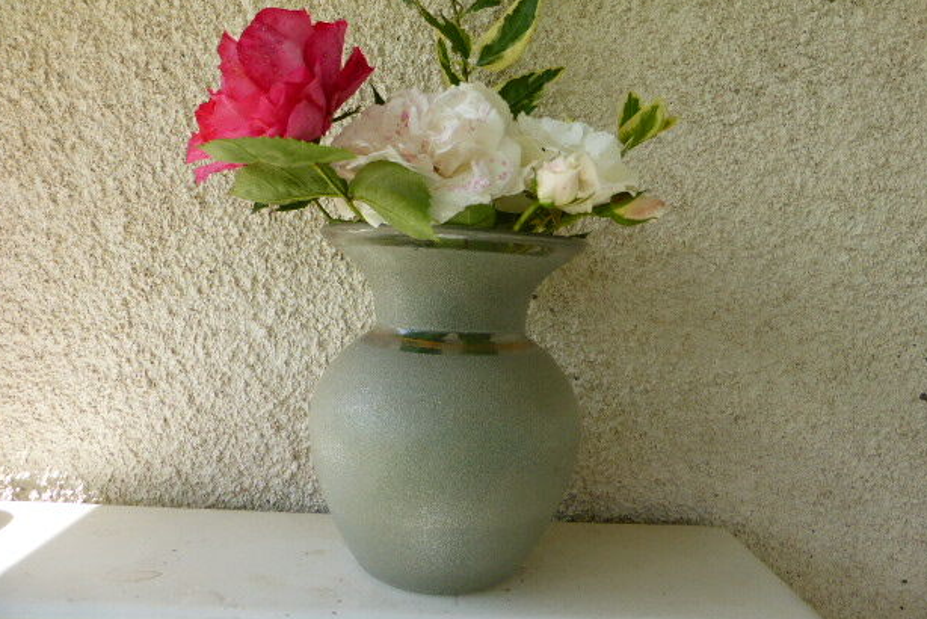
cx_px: 465
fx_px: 670
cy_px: 260
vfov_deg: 49.4
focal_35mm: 26
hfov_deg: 69.4
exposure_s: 1/200
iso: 100
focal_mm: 4.3
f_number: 3.3
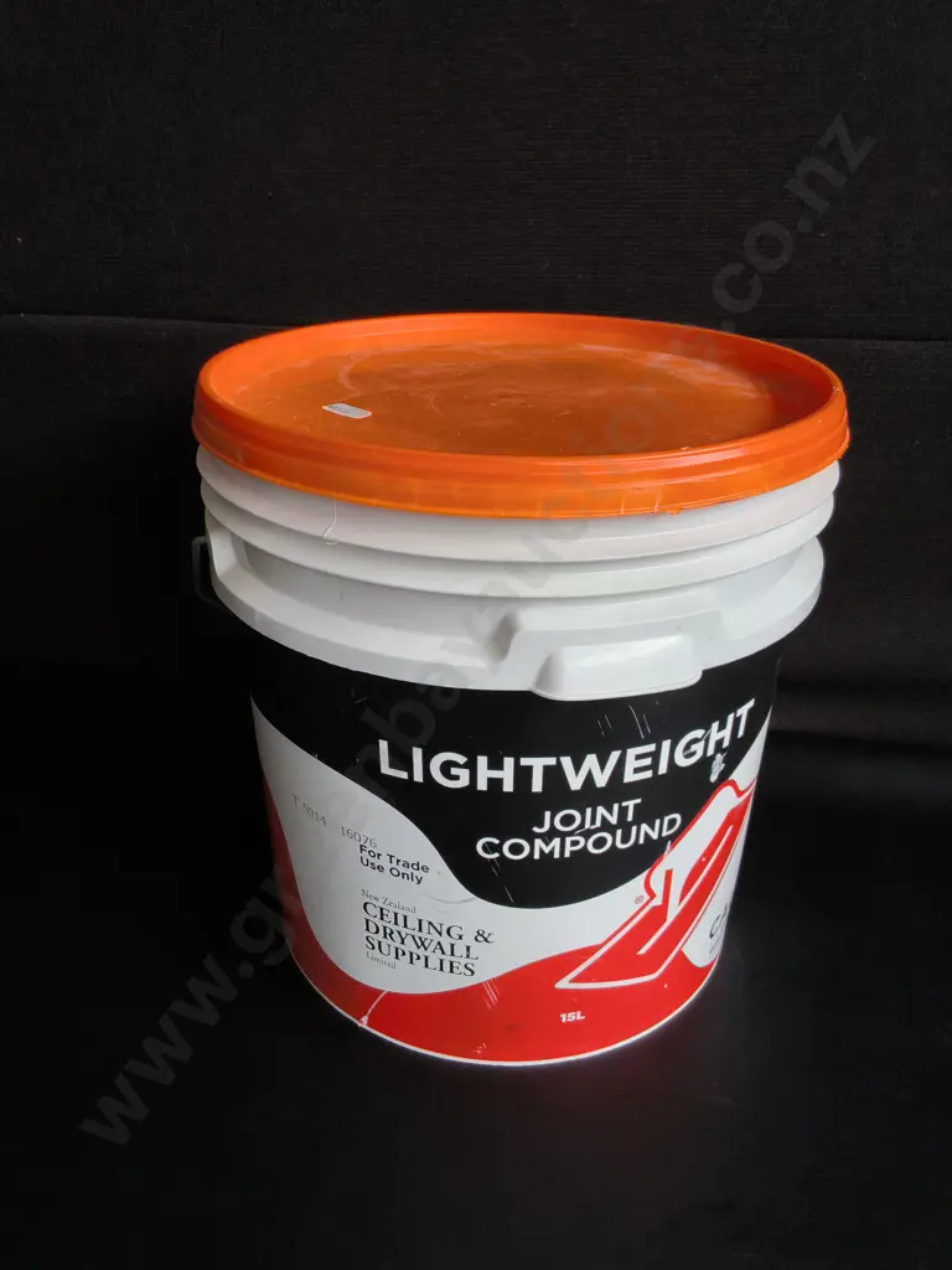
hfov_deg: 51.4
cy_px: 635
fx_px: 990
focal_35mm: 27
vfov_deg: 65.3
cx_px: 476
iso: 50
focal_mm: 2.87
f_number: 2
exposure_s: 1/100
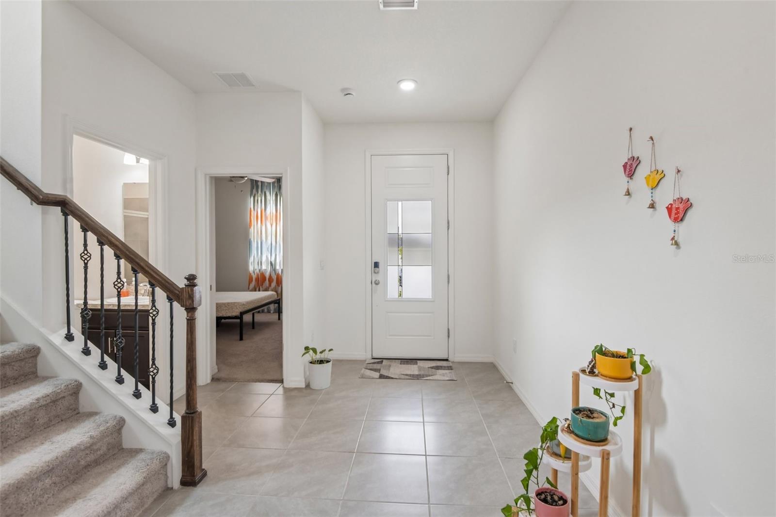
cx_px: 388
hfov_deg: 96.7
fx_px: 345
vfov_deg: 73.7
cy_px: 258
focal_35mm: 16
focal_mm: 16
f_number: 8
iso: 400
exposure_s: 1/30
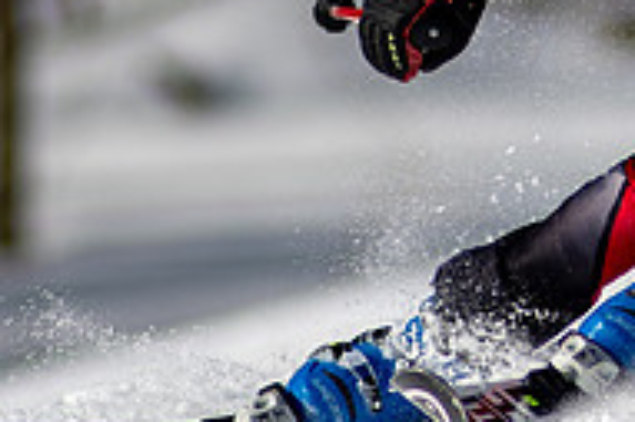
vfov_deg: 0.8
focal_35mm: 1791
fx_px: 31563
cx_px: 833
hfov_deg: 1.2
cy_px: -77
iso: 100
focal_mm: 300
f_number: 2.8
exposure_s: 1/6400
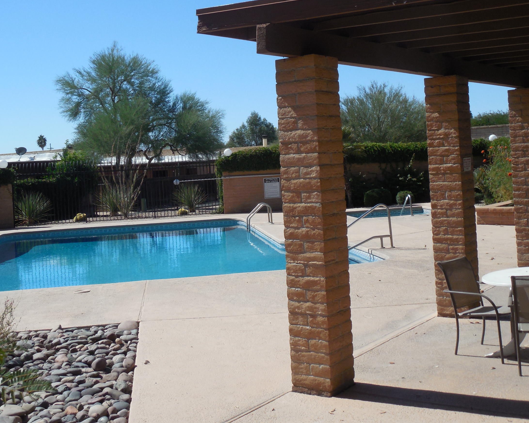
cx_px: 255
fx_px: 736
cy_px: 154
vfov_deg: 31.9
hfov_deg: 39.5
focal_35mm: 47
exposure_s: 1/1600
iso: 125
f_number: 3.7
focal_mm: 6.3
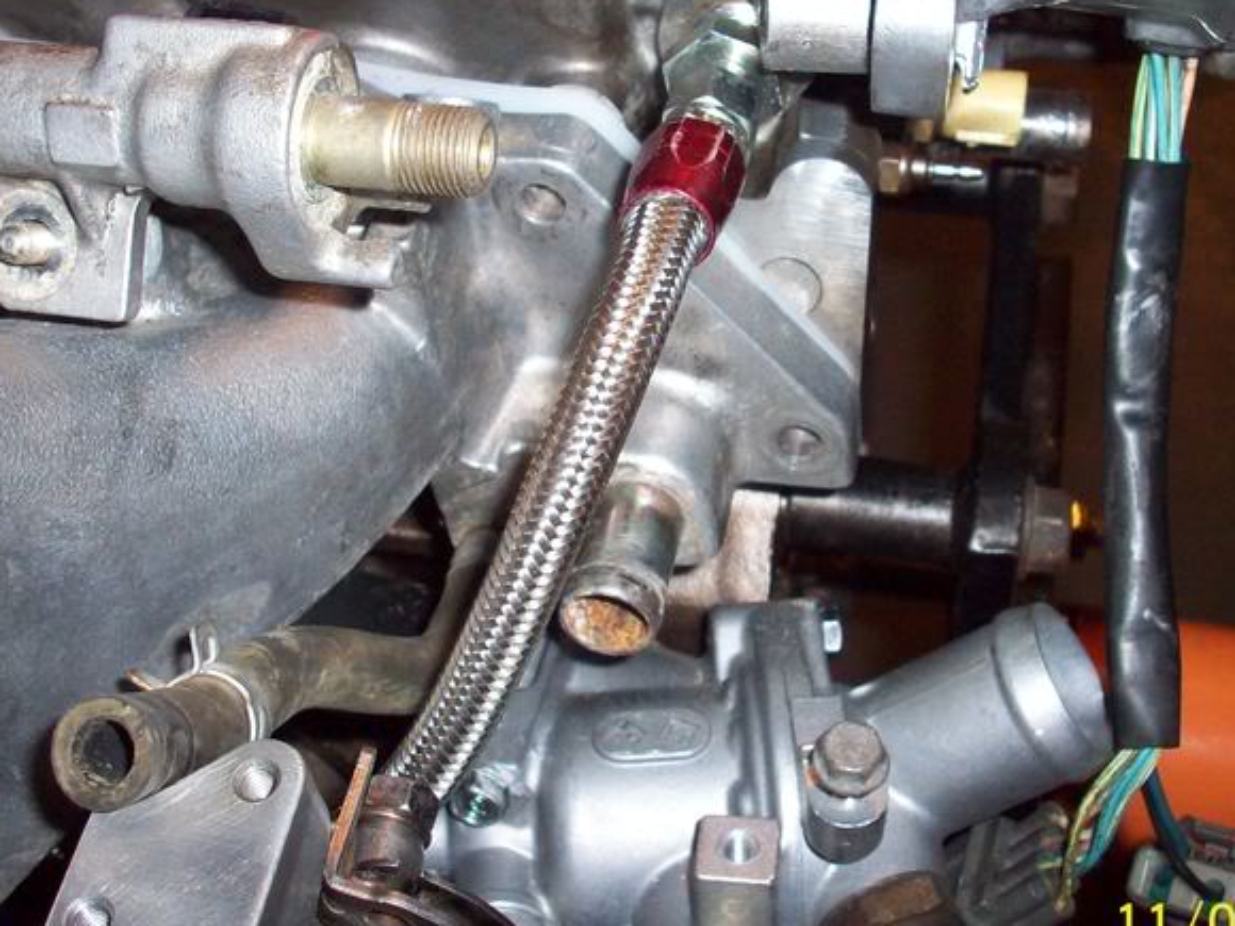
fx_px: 1820
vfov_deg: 28.5
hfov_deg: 37.4
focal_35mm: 51
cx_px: 694
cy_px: 411
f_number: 2.8
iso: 160
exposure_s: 1/64
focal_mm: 6.2
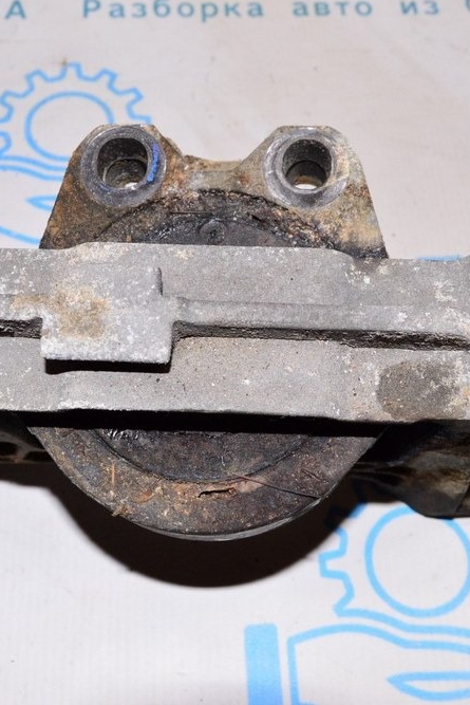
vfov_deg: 42.7
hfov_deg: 29.3
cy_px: 346
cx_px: 240
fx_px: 900
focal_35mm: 46
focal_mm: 20
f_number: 8
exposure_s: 1/200
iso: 1600
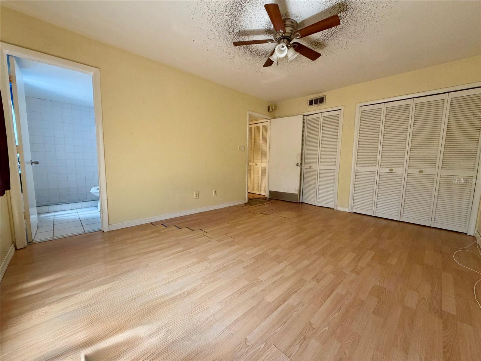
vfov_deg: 85.7
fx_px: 195
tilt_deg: -6.5
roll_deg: -1.3
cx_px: 240
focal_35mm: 14
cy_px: 180
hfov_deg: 102.1
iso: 250
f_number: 2.2
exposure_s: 1/121
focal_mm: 2.22
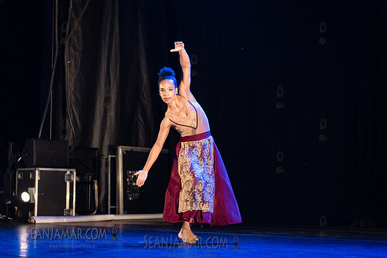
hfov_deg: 29.5
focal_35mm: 68
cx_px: 192
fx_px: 736
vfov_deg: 19.9
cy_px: 116
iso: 5000
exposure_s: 1/250
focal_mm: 62
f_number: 2.8
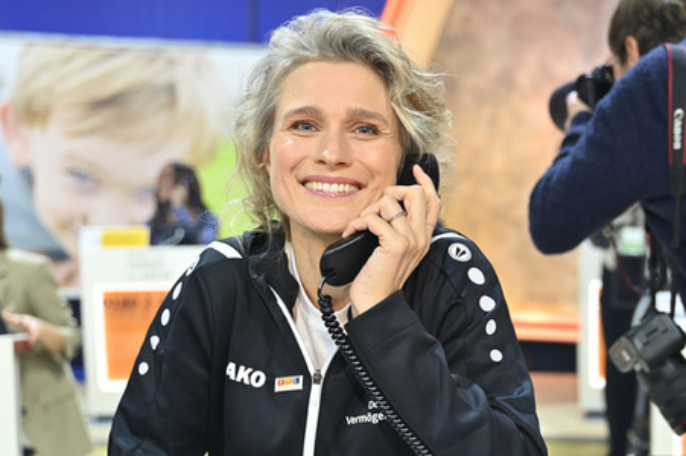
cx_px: 343
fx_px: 781
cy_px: 228
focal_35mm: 41
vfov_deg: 32.6
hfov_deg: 47.4
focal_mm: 41
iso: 1250
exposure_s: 1/200
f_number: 2.8
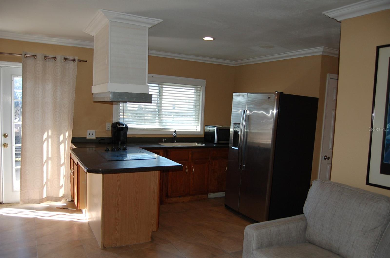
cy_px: 129
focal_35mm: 27
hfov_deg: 67.5
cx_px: 195
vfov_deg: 47.7
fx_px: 292
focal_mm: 18
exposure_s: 1/160
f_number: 3.5
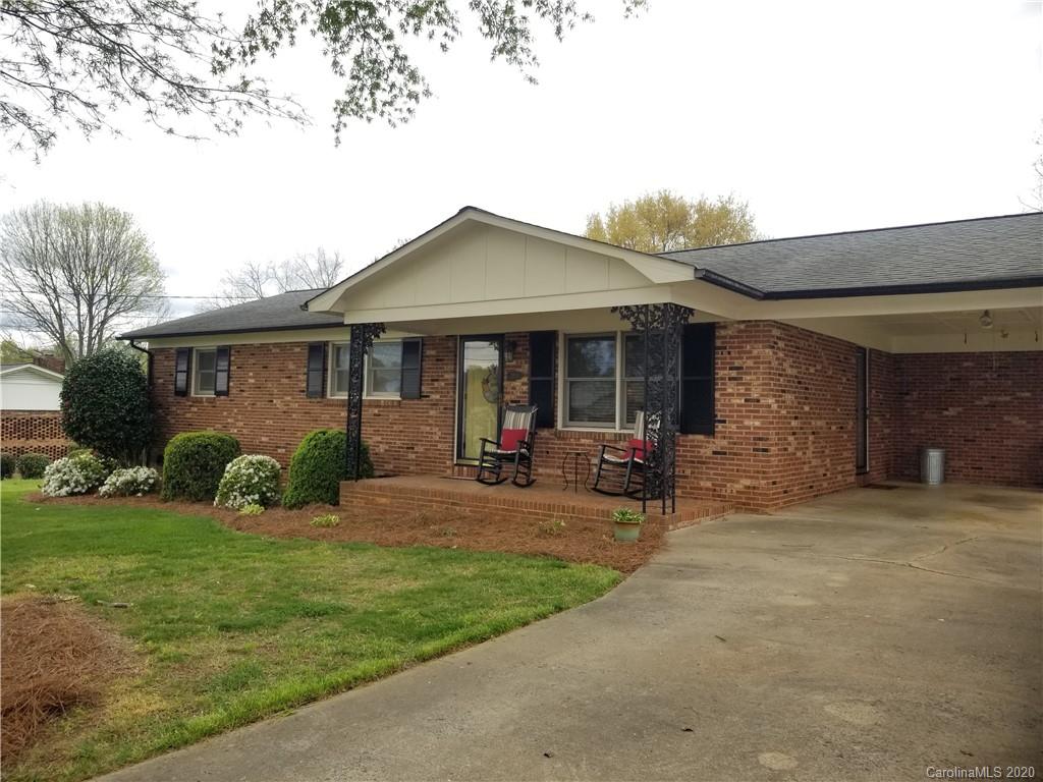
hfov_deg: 67.3
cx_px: 522
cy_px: 391
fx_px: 783
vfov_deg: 53.1
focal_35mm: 26
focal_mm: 4.25
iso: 50
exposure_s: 1/760
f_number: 1.7
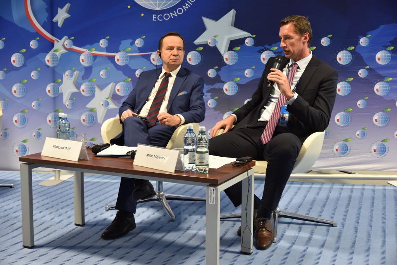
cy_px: 132
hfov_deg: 41.1
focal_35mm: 48
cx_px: 198
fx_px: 529
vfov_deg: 28.1
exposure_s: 1/40
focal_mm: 32
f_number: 3.2
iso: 500
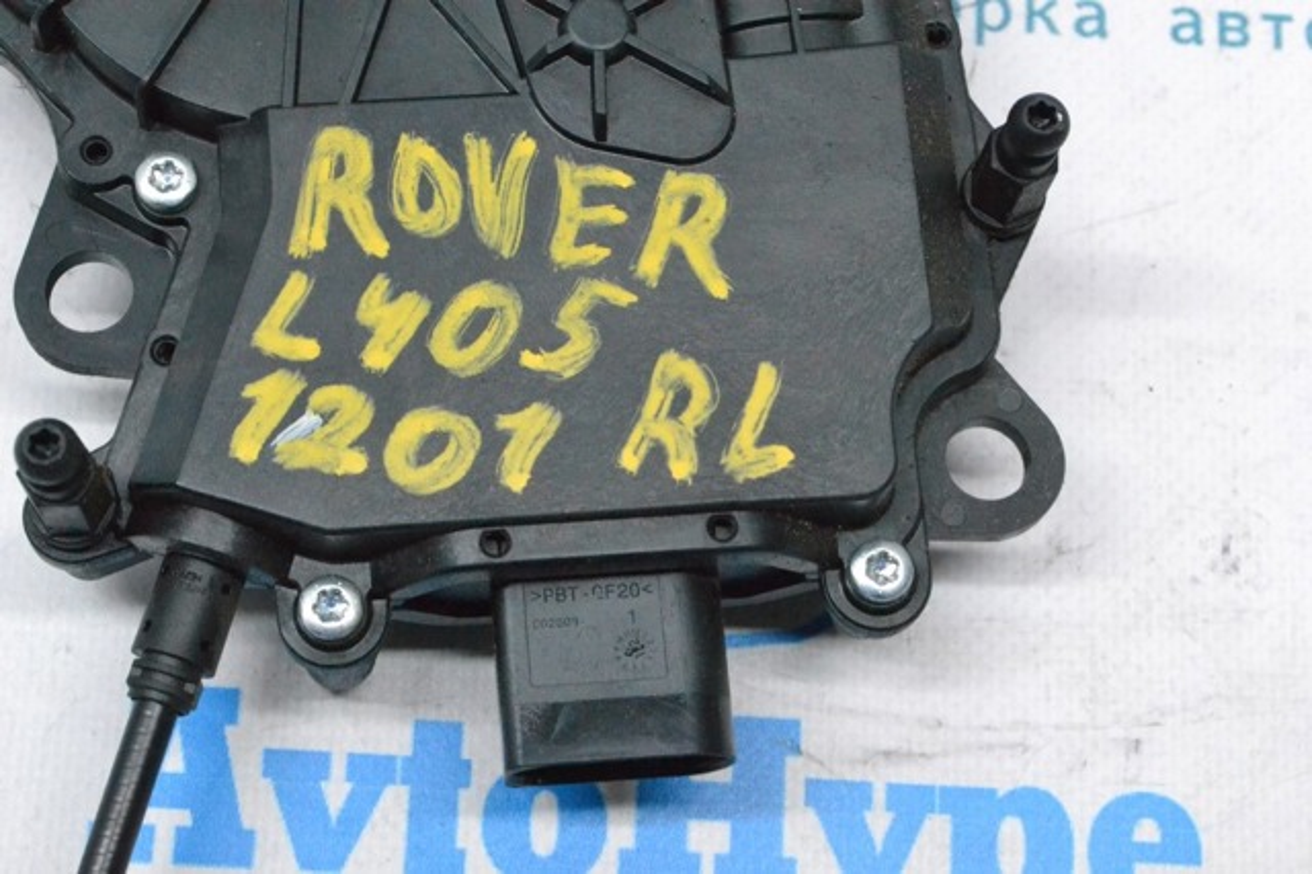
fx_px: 3005
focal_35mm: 82
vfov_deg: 16.5
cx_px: 656
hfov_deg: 24.6
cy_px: 437
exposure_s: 1/160
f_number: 11
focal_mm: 55
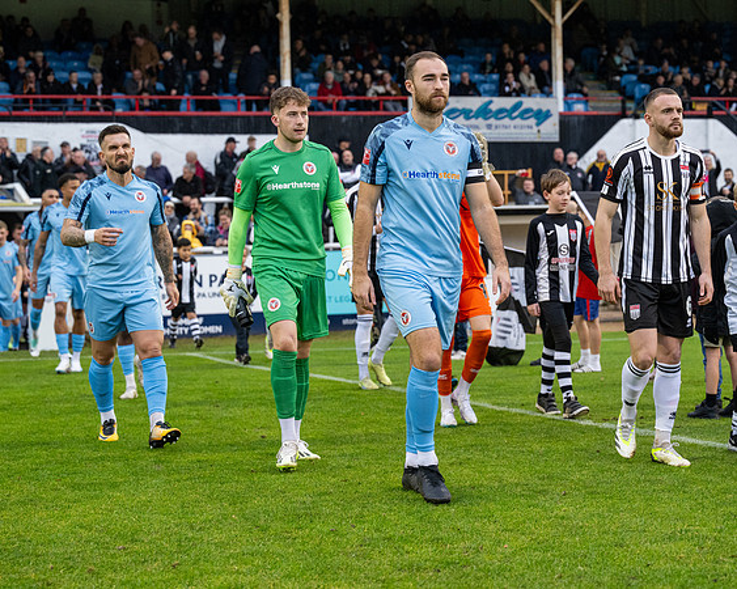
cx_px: 390
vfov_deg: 19.4
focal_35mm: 79
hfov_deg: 24.2
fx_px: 1719
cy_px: 294
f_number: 4
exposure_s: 1/400
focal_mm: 70
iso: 2000
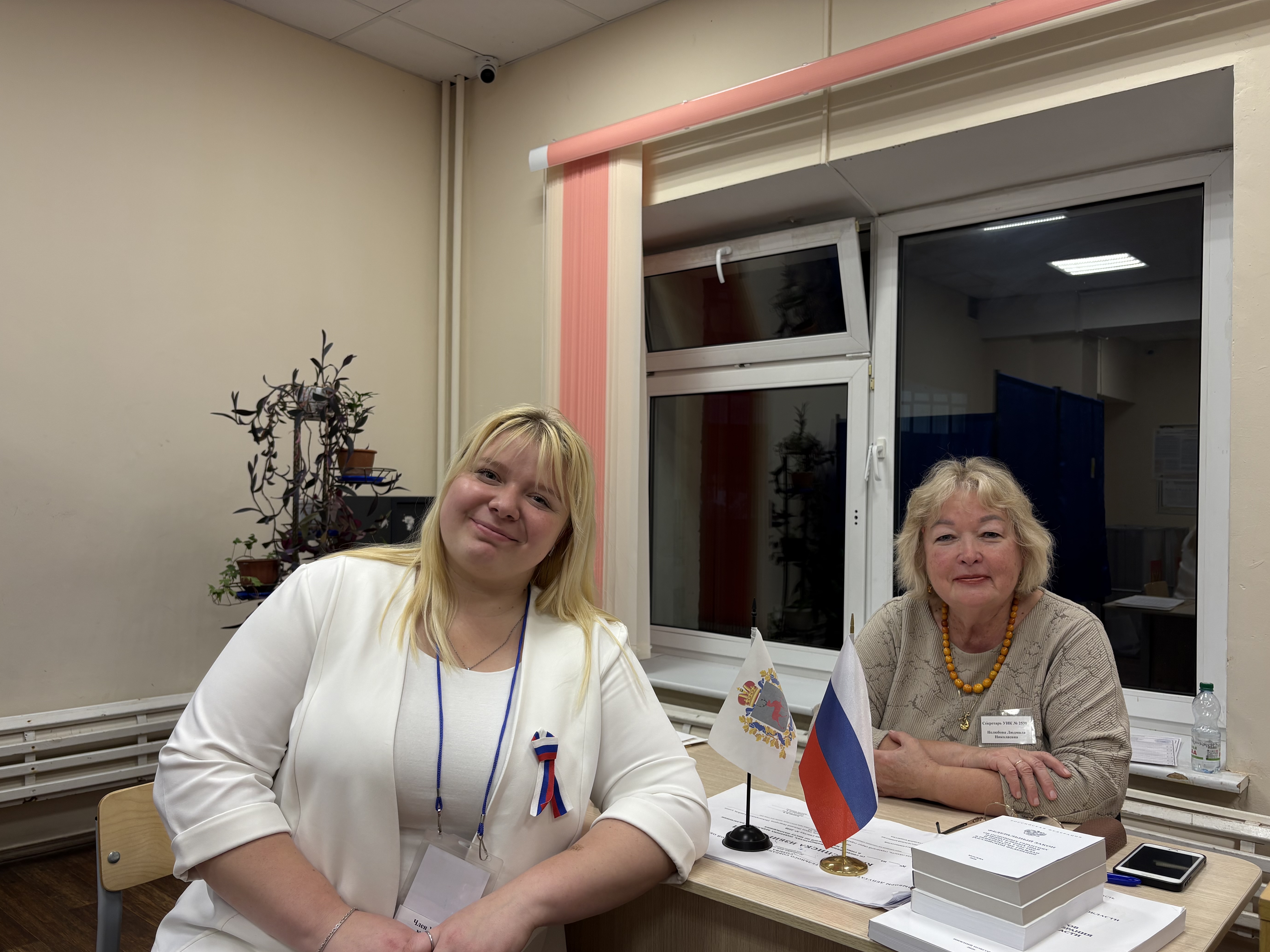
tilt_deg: +0.5
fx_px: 991
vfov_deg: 51.3
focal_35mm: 27
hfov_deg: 65.3
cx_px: 640
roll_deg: -0.7
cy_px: 493
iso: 40
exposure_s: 1/100
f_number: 1.6
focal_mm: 5.96
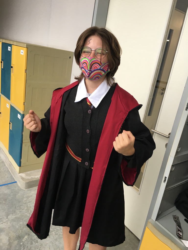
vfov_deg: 61.7
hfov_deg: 48.2
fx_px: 210
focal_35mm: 29
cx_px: 94
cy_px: 125
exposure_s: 1/33
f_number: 2.2
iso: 32
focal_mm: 4.15
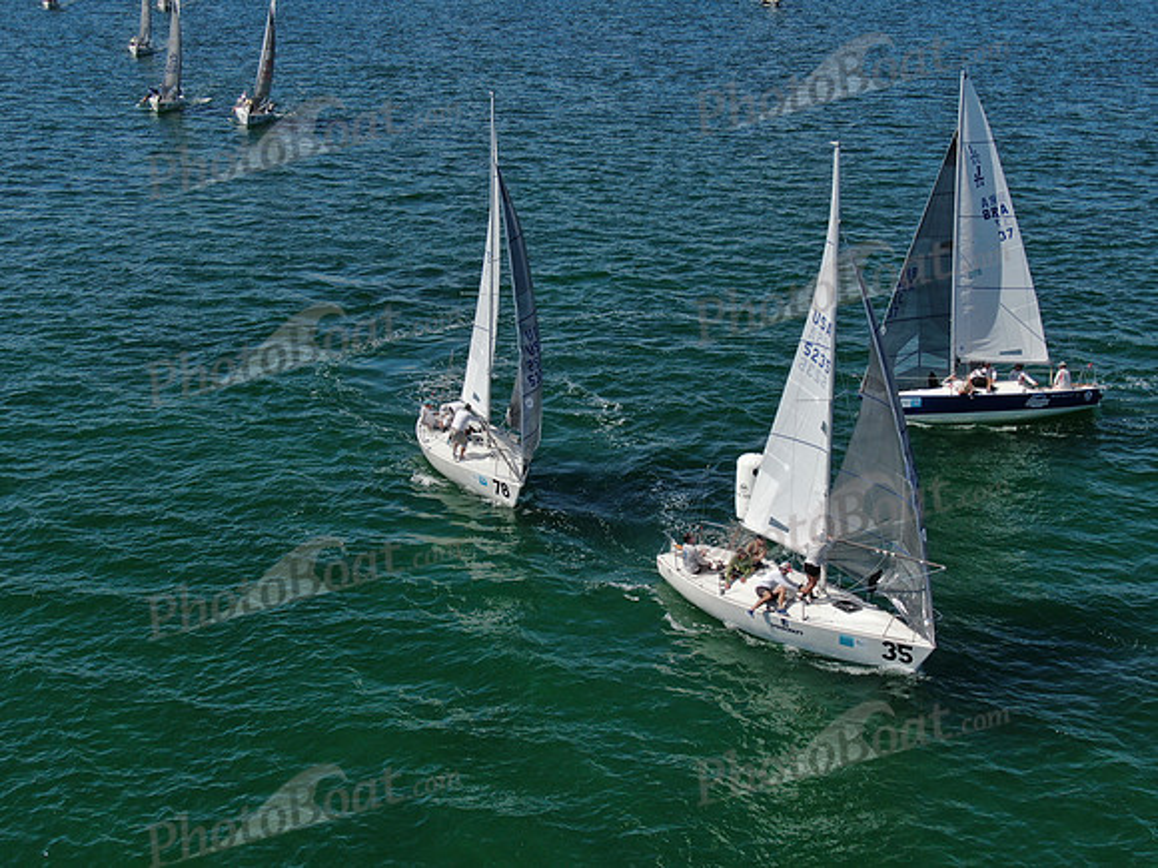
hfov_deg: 39.7
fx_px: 1606
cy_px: 434
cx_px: 579
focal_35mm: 48
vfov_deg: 30.3
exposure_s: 1/1250
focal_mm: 8.6
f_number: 3.8
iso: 100
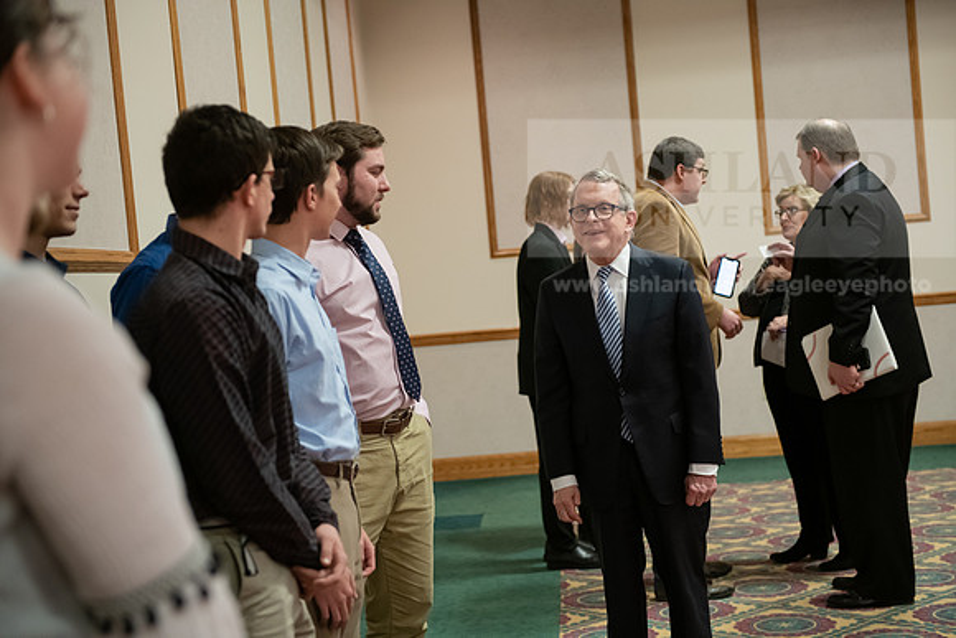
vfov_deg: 23.4
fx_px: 1541
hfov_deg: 34.5
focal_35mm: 58
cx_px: 478
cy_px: 319
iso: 2500
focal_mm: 58
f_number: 3.2
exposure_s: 1/200
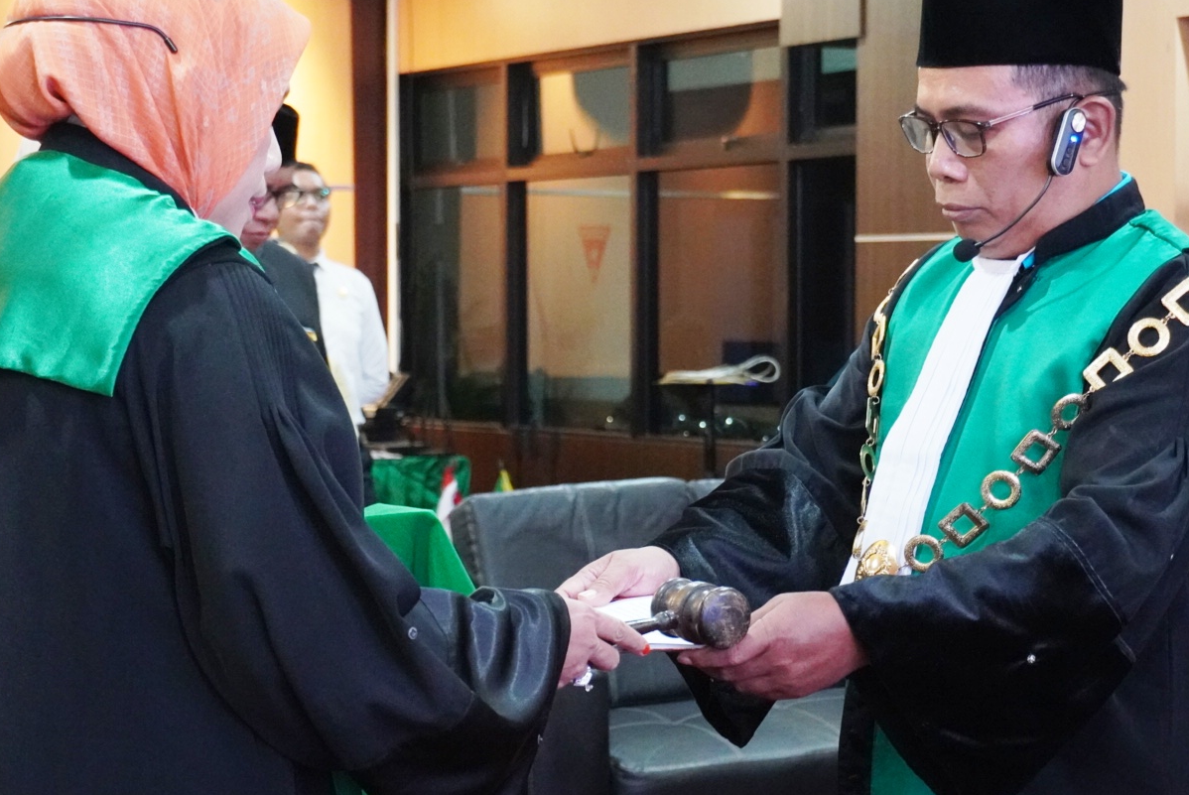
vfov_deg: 15.4
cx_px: 567
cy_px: 452
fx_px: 2942
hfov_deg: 22.8
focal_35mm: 89
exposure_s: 1/50
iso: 6400
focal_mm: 44
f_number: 5.6
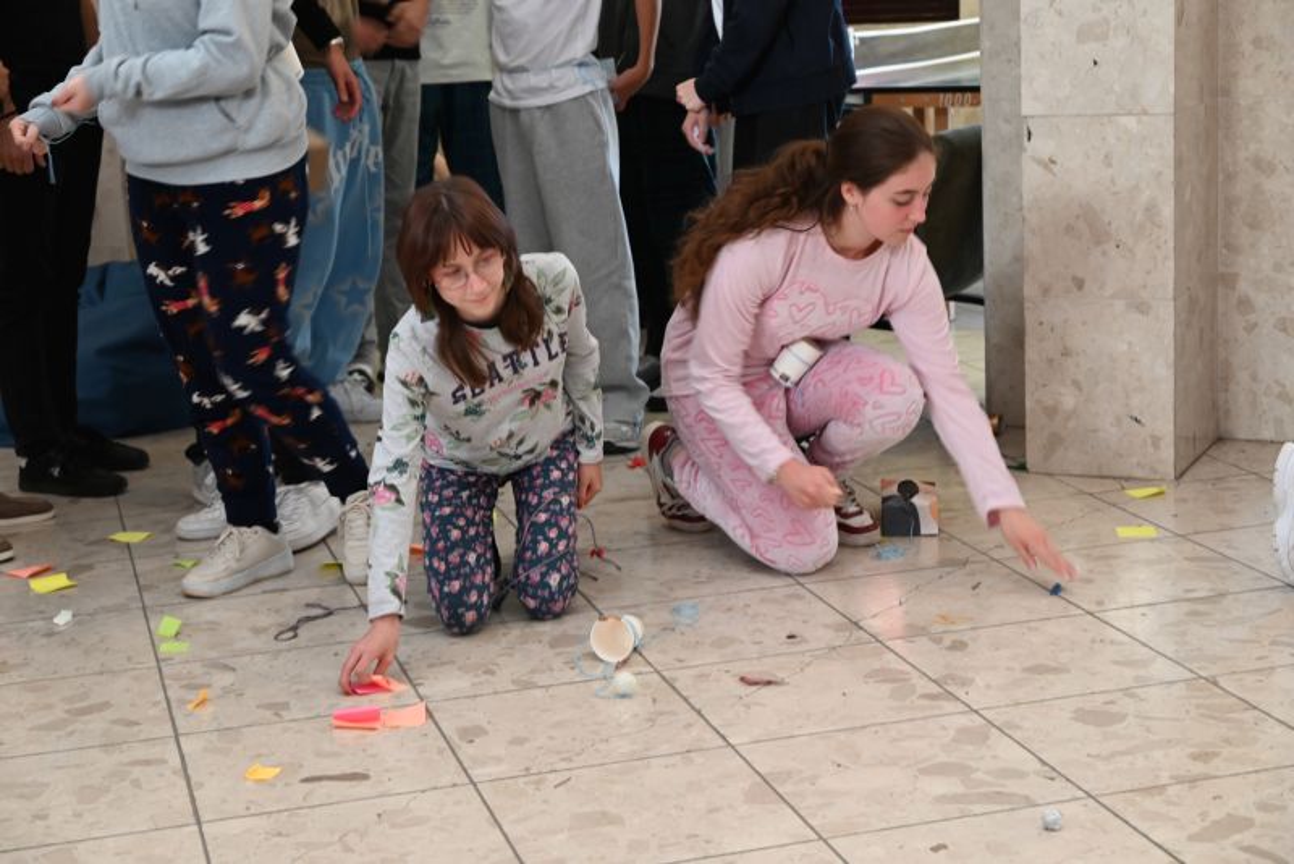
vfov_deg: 23.4
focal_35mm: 58
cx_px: 647
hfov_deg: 34.5
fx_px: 2085
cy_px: 432
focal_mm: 58
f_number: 5.6
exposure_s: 1/50
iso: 1600
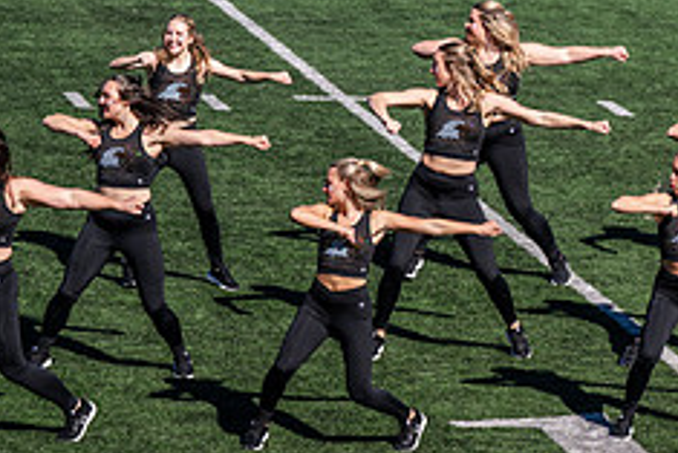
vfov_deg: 4.5
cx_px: 661
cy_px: 189
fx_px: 5804
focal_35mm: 308
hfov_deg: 6.7
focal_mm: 125
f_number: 5
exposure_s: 1/1000
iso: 160
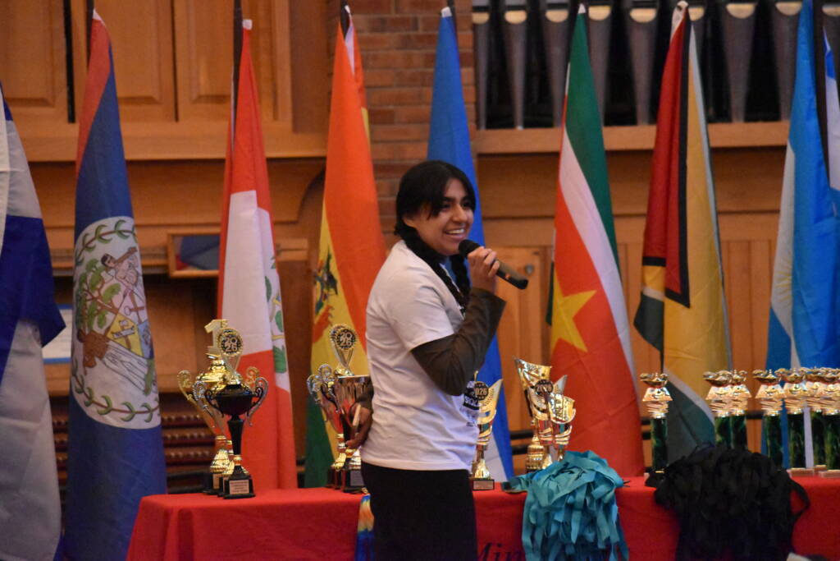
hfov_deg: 10.5
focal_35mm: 195
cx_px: 420
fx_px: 4550
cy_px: 280
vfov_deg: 7.0
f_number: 4.8
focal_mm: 130
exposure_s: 1/160
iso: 12800
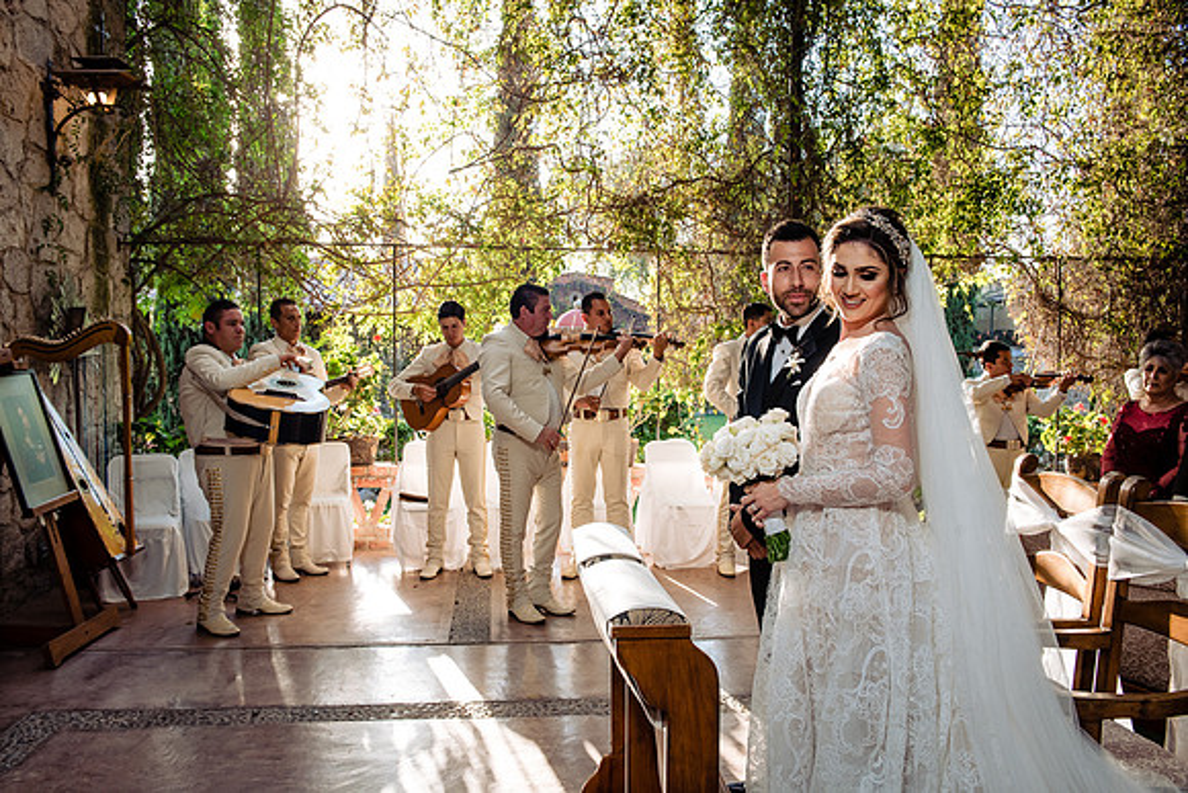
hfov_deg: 60.3
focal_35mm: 31
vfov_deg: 42.3
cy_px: 396
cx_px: 594
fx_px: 1023
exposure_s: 1/200
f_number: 7.1
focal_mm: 31
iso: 1000
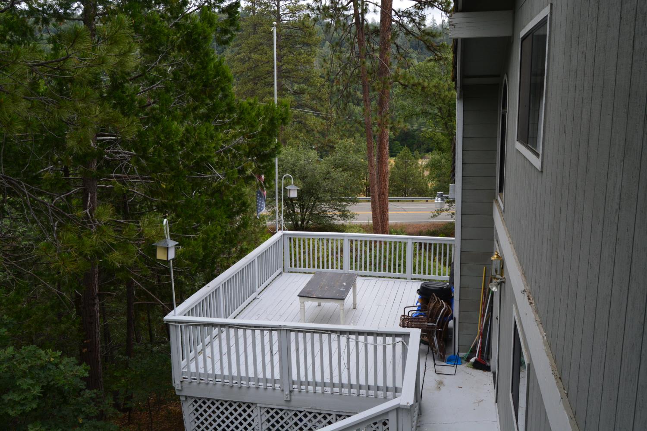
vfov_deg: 43.6
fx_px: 539
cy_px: 216
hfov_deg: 61.9
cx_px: 324
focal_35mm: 30
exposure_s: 1/100
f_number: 9
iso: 400
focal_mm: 20
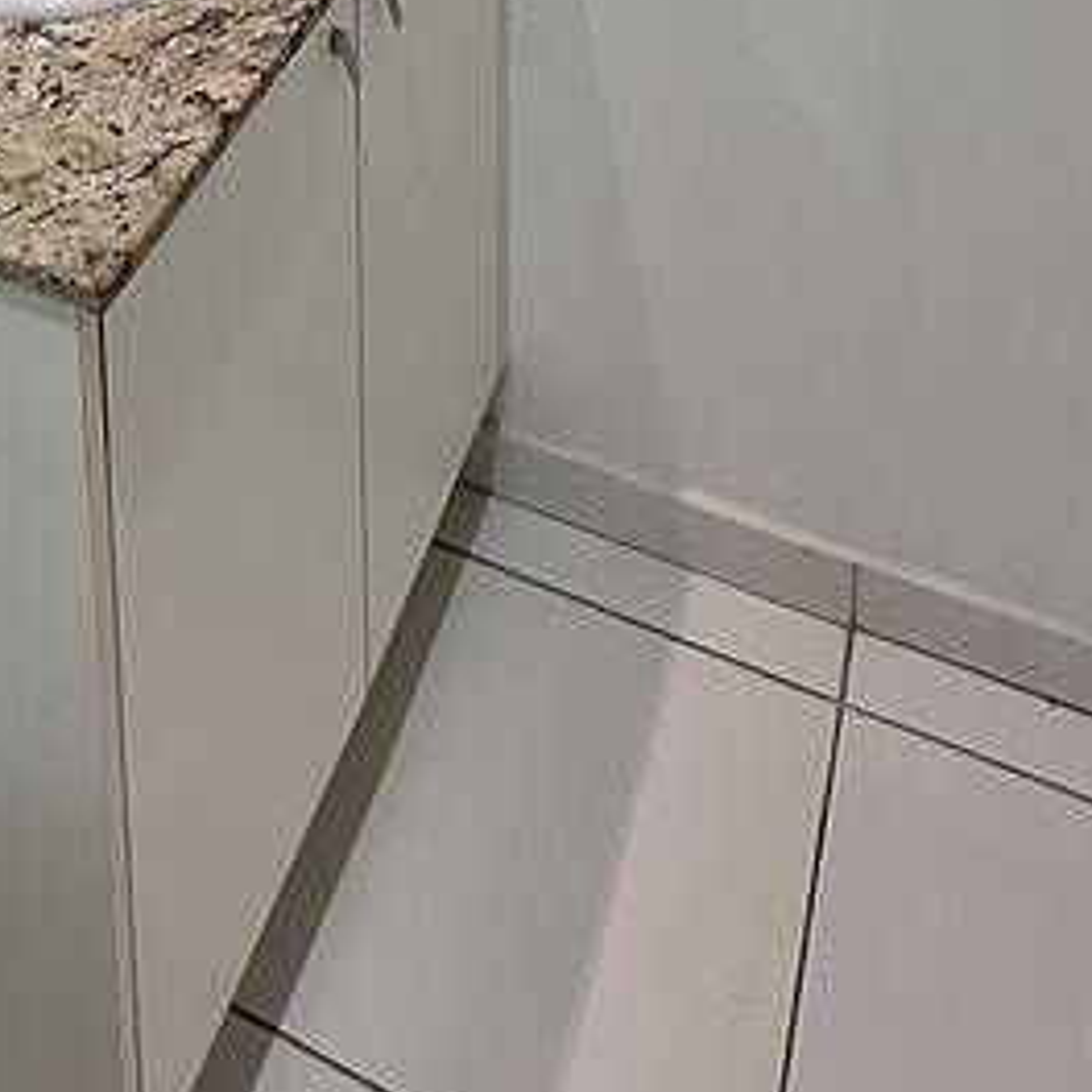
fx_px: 1677
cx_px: 194
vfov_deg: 24.5
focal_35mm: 47
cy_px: -678
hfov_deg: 34.8
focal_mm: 1.74
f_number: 2.2
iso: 125
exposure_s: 1/40
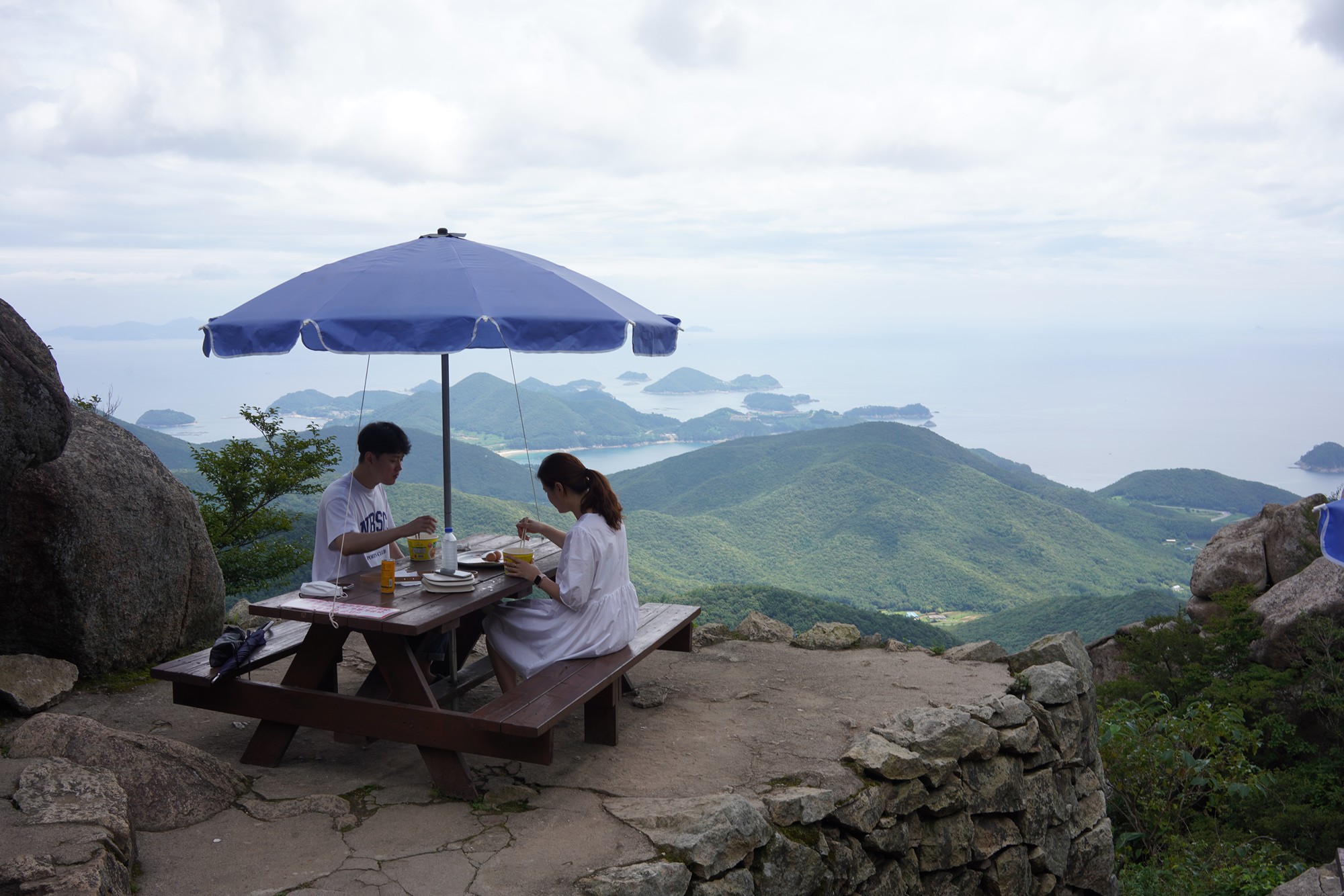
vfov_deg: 37.9
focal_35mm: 35
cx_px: 672
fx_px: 1307
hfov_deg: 54.4
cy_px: 448
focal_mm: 35
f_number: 11
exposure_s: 1/100
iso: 100
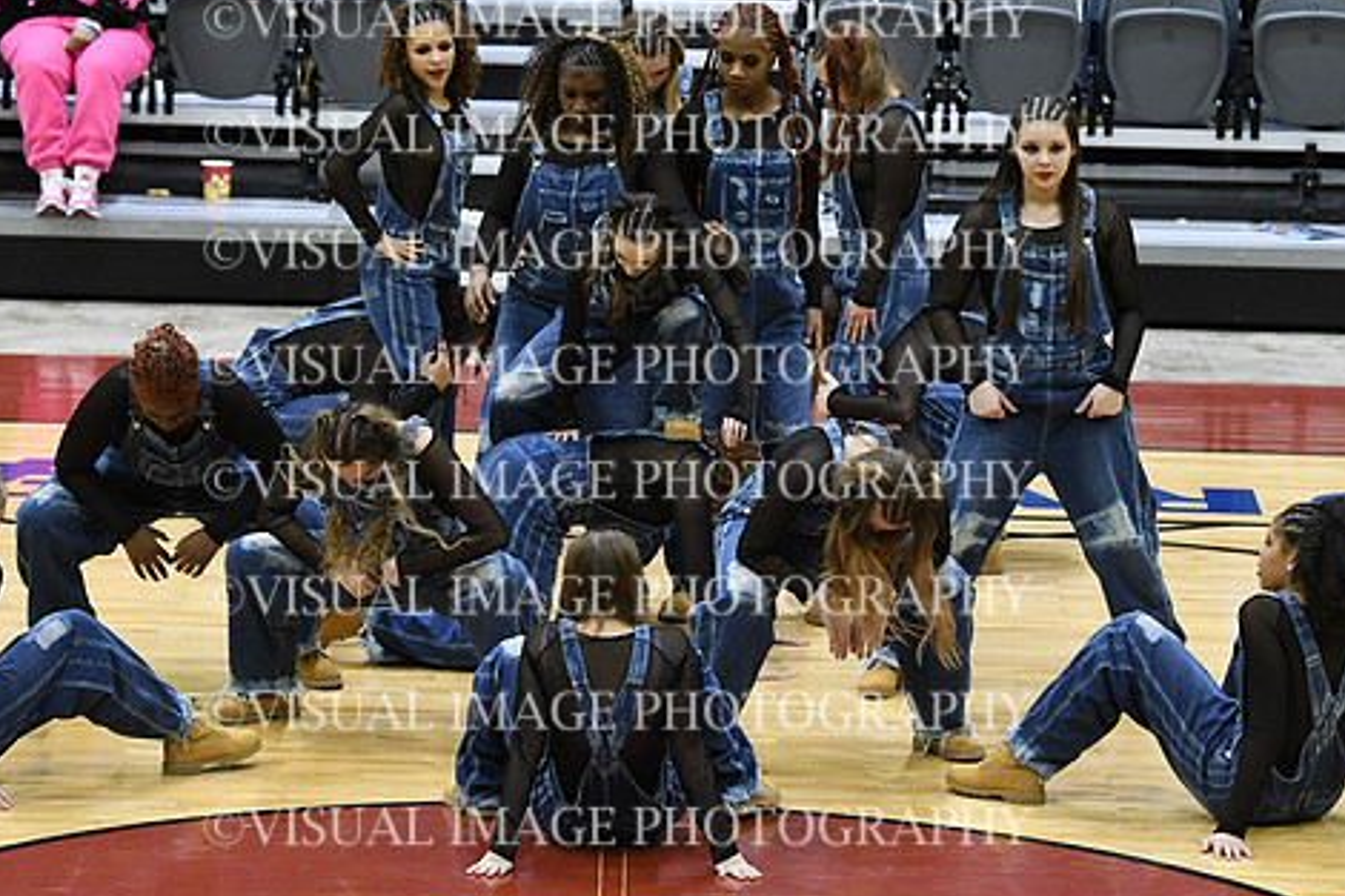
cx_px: 618
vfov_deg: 6.4
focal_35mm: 215
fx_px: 8029
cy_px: 422
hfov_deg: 9.6
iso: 4000
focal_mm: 116
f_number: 4
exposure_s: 1/250
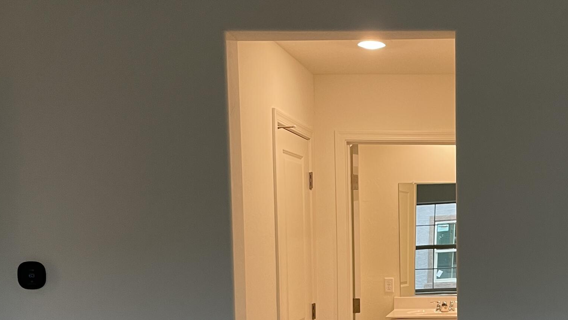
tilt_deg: -3.8
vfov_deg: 20.9
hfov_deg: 35.5
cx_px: 486
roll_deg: +0.8
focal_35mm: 56
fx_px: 844
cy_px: 307
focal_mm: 4.2
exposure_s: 1/60
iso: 80
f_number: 1.6
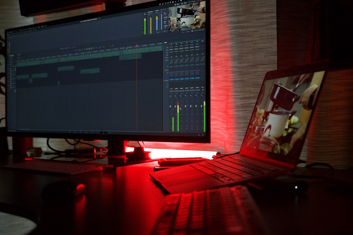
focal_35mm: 48
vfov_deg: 28.1
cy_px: 118
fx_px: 471
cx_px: 176
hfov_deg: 41.1
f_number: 2.8
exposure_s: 1/500
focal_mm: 32
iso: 5000
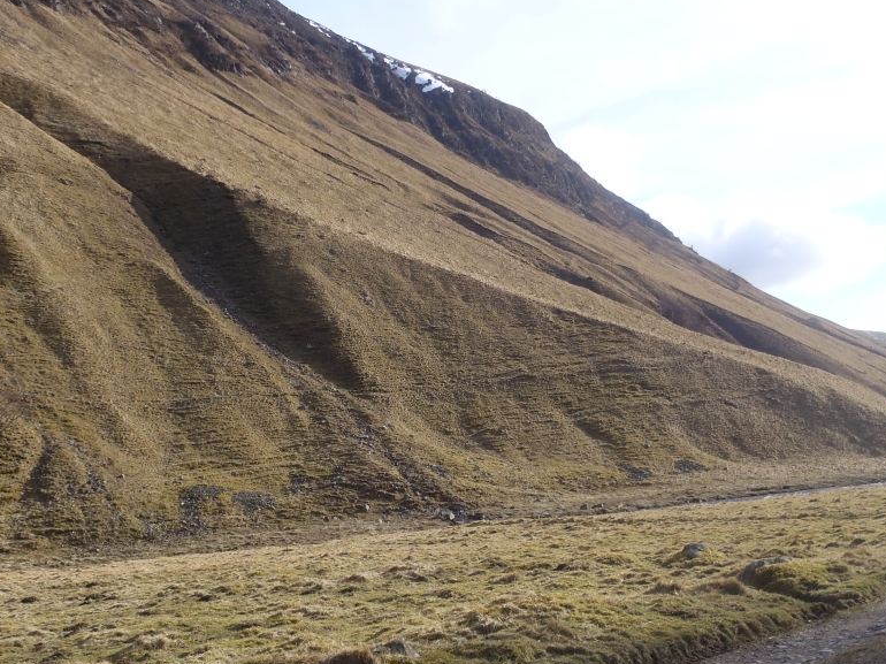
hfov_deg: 47.8
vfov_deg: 36.8
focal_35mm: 39
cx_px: 396
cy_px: 357
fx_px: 998
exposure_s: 1/400
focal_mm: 5
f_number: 4.5
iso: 80
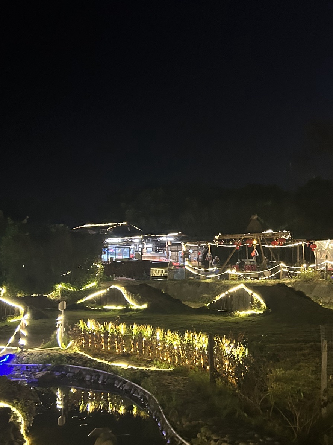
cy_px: 260
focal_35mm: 44
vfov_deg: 42.8
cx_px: 250
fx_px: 565
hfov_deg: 32.3
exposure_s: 1/33
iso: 640
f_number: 1.5
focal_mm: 5.7
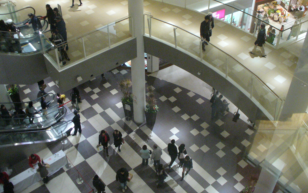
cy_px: 75
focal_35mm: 40
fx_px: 336
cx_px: 152
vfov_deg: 31.9
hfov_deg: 49.3
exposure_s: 1/100
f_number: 2.8
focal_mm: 6.1
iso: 400
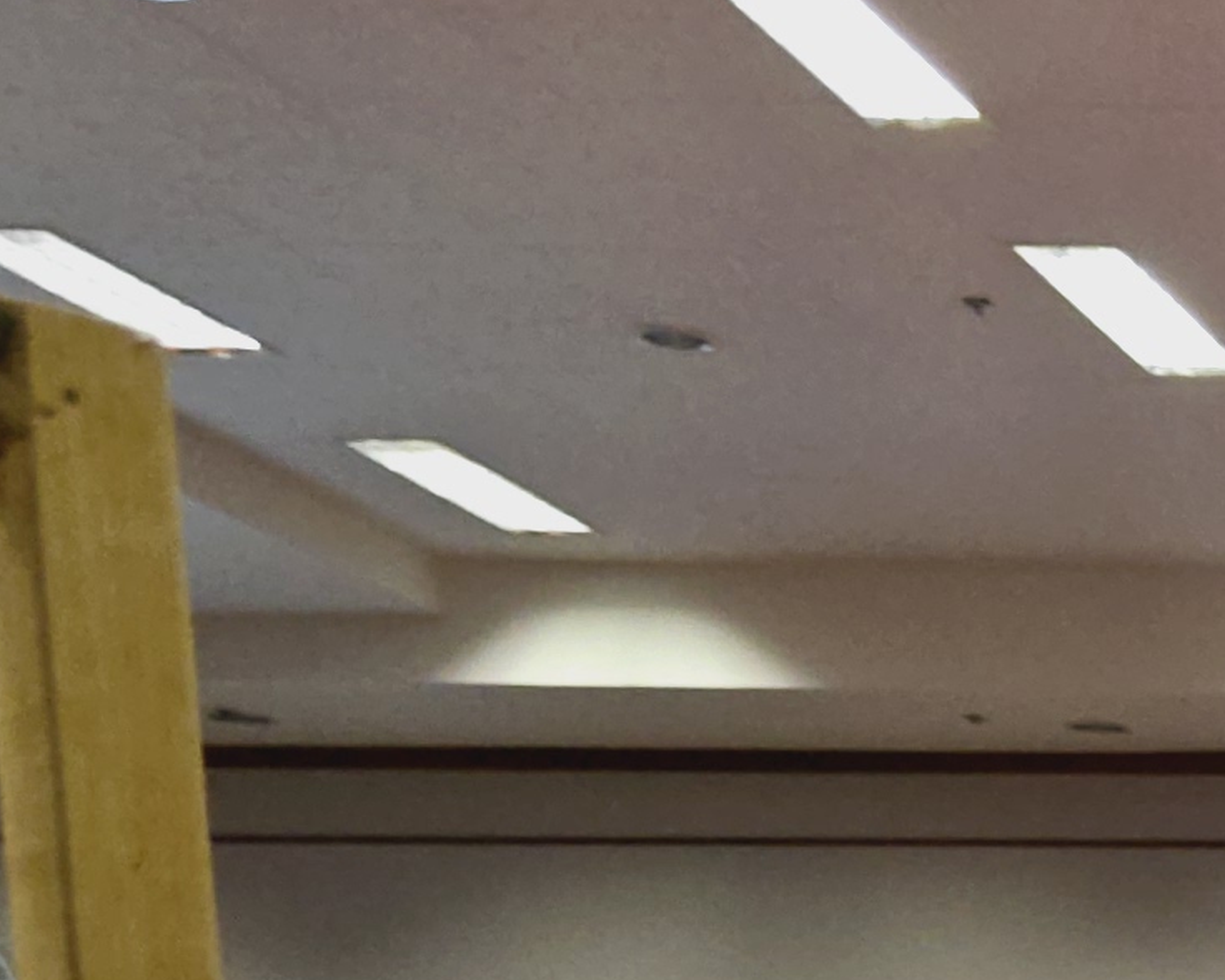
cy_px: 2248
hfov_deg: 12.3
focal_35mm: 122
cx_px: 2998
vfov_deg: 10.9
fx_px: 4424
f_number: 1.7
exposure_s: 1/100
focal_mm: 6.3
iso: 80
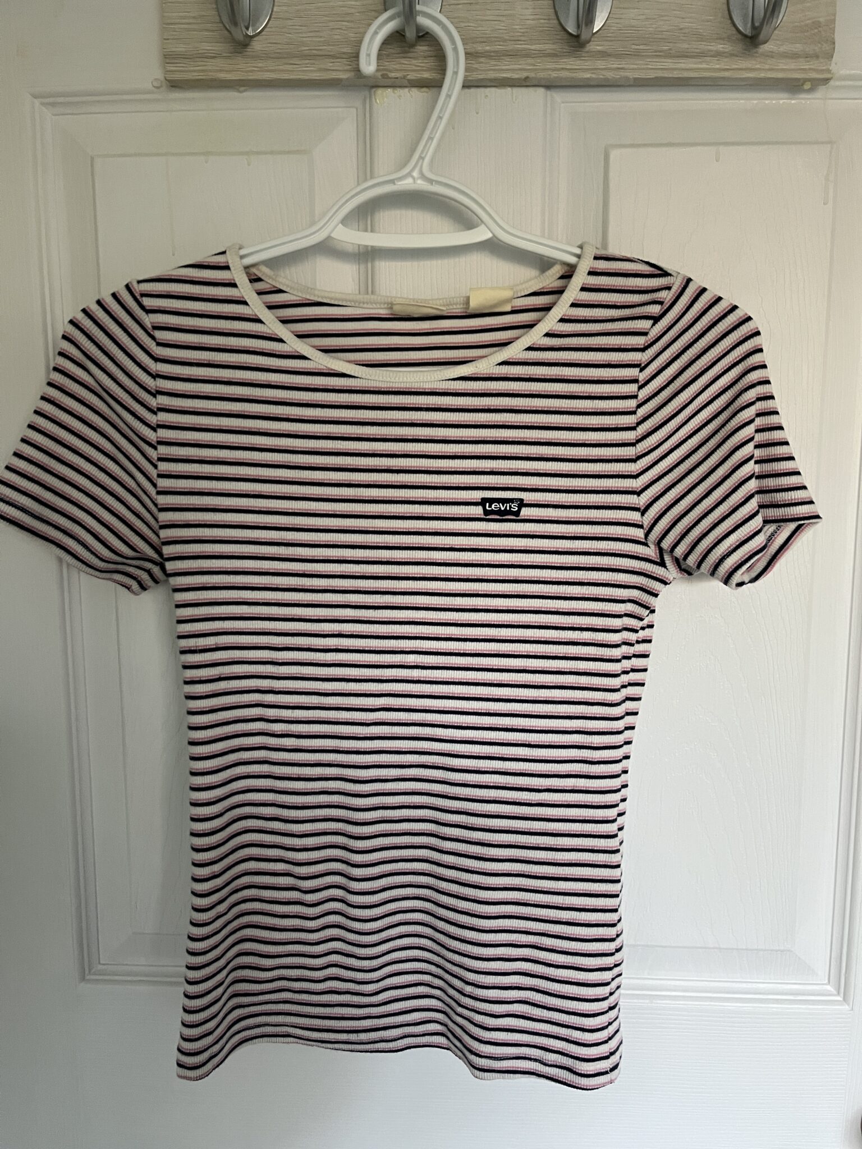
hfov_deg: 53.1
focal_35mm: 26
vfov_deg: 67.3
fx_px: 863
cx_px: 431
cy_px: 574
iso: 250
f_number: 1.6
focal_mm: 5.1
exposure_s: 1/60
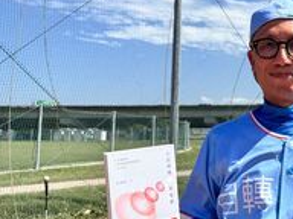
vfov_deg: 29.0
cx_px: 291
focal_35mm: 50
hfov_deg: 34.8
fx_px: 423
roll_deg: +0.1
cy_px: 85
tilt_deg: +6.4
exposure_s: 1/4762
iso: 80
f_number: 1.78
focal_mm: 6.86
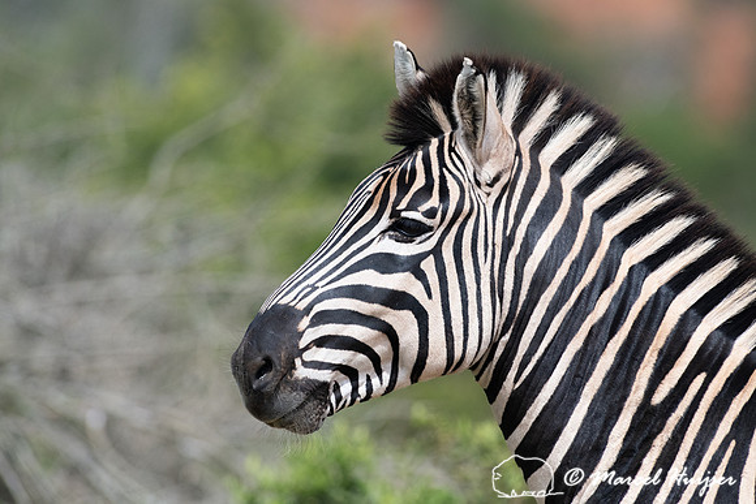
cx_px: 378
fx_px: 12602
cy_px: 252
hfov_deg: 3.4
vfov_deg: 2.3
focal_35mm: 600
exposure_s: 1/2500
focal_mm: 600
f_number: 9
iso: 1250
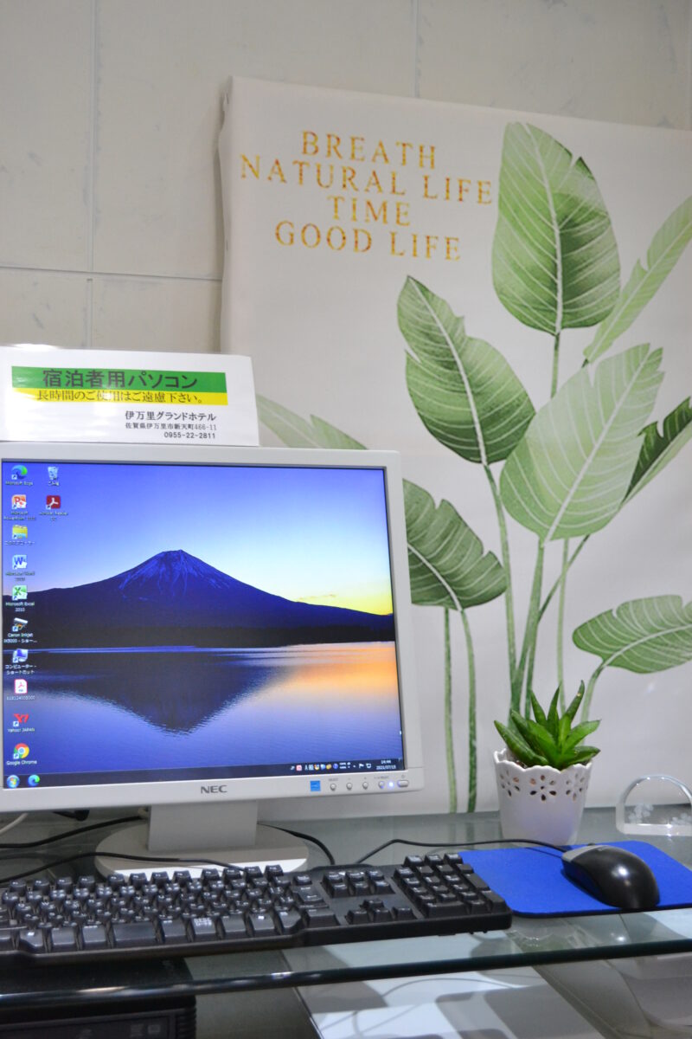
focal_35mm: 45
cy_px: 520
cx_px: 346
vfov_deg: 43.6
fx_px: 1297
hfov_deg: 29.9
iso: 1400
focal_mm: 30
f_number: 4.5
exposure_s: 1/60
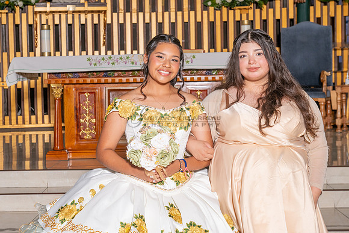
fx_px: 761
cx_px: 153
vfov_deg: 17.4
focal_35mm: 78
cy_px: 103
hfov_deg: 25.8
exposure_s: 1/160
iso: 320
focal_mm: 70
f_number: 7.1
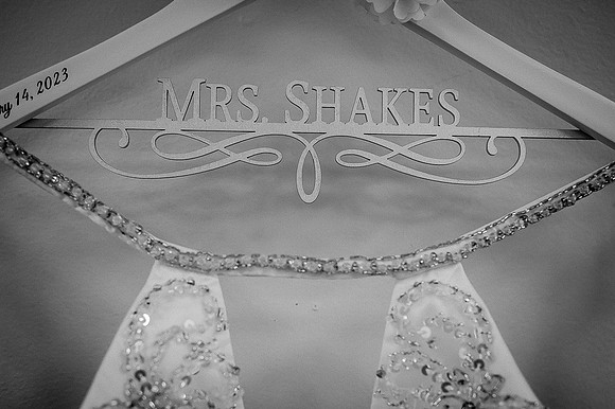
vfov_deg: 26.6
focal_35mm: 51
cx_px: 310
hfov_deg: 39.1
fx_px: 866
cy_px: 204
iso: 320
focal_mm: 50
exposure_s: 1/80
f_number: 4
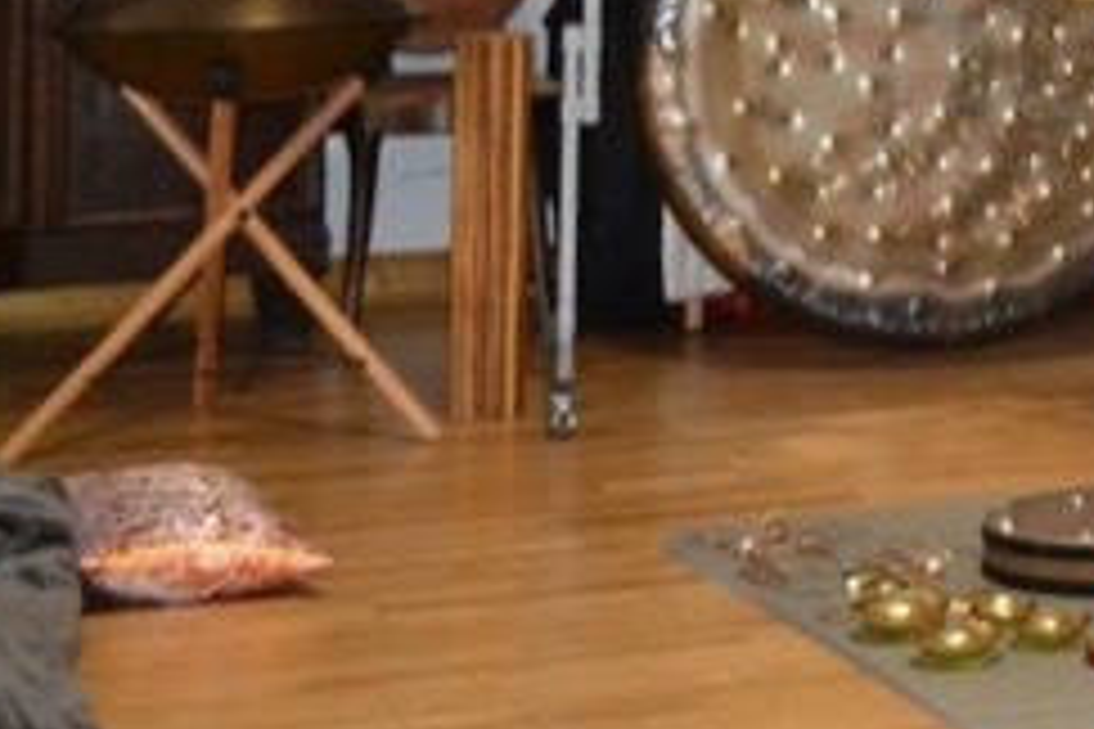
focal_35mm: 122
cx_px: 1963
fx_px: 3707
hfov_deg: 14.7
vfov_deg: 10.7
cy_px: -479
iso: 3200
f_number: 4
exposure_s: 1/60
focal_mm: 22
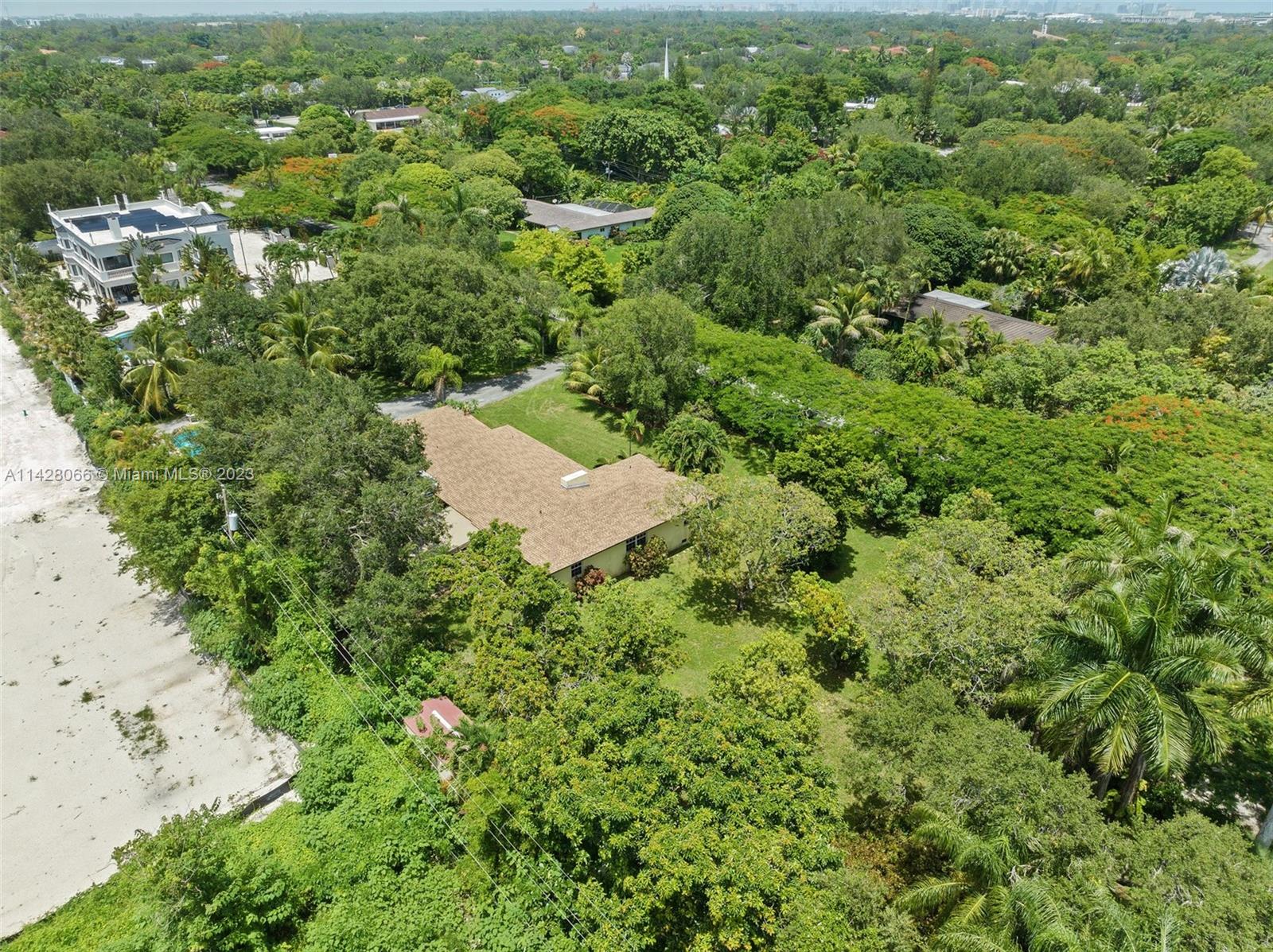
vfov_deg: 56.7
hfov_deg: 71.6
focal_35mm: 24
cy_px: 476
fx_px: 882
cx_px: 636
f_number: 2.8
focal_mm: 12.29
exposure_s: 1/1600
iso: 140
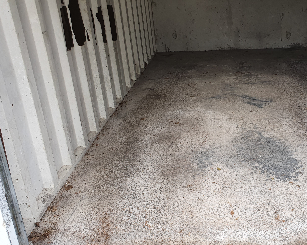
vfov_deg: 35.7
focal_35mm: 42
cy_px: 130
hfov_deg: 42.0
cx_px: 243
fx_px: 382
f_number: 2.4
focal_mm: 4.32
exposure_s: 1/118
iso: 50
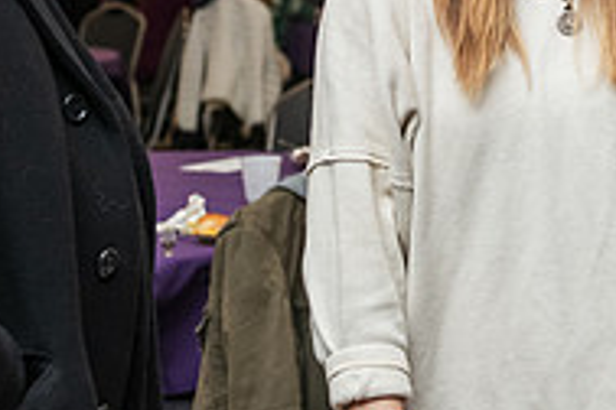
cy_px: -34
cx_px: 554
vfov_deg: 9.3
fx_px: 2515
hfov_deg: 13.8
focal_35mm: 147
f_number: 3.5
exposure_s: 1/200
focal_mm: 48
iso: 1600
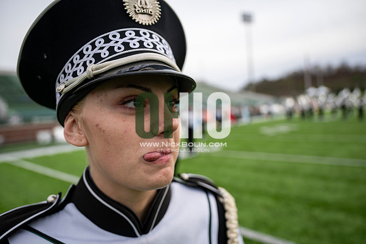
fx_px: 264
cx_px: 183
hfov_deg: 69.4
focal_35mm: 26
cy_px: 122
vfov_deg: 49.6
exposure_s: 1/500
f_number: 2.8
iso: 125
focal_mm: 26
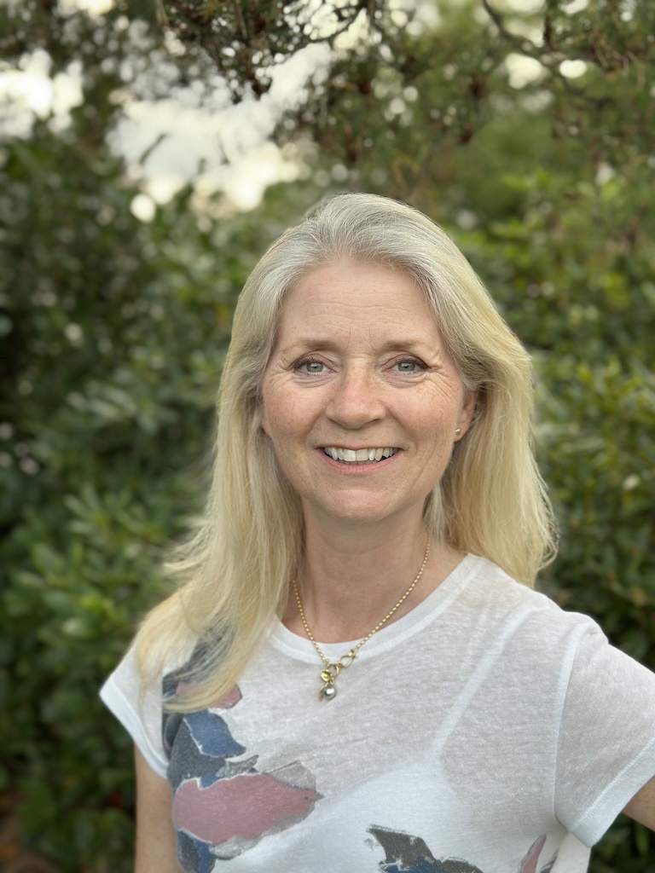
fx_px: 1211
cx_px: 328
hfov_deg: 30.3
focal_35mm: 48
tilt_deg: -5.5
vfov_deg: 39.7
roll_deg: +1.7
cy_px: 436
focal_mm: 6.86
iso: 80
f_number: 1.78
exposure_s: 1/339
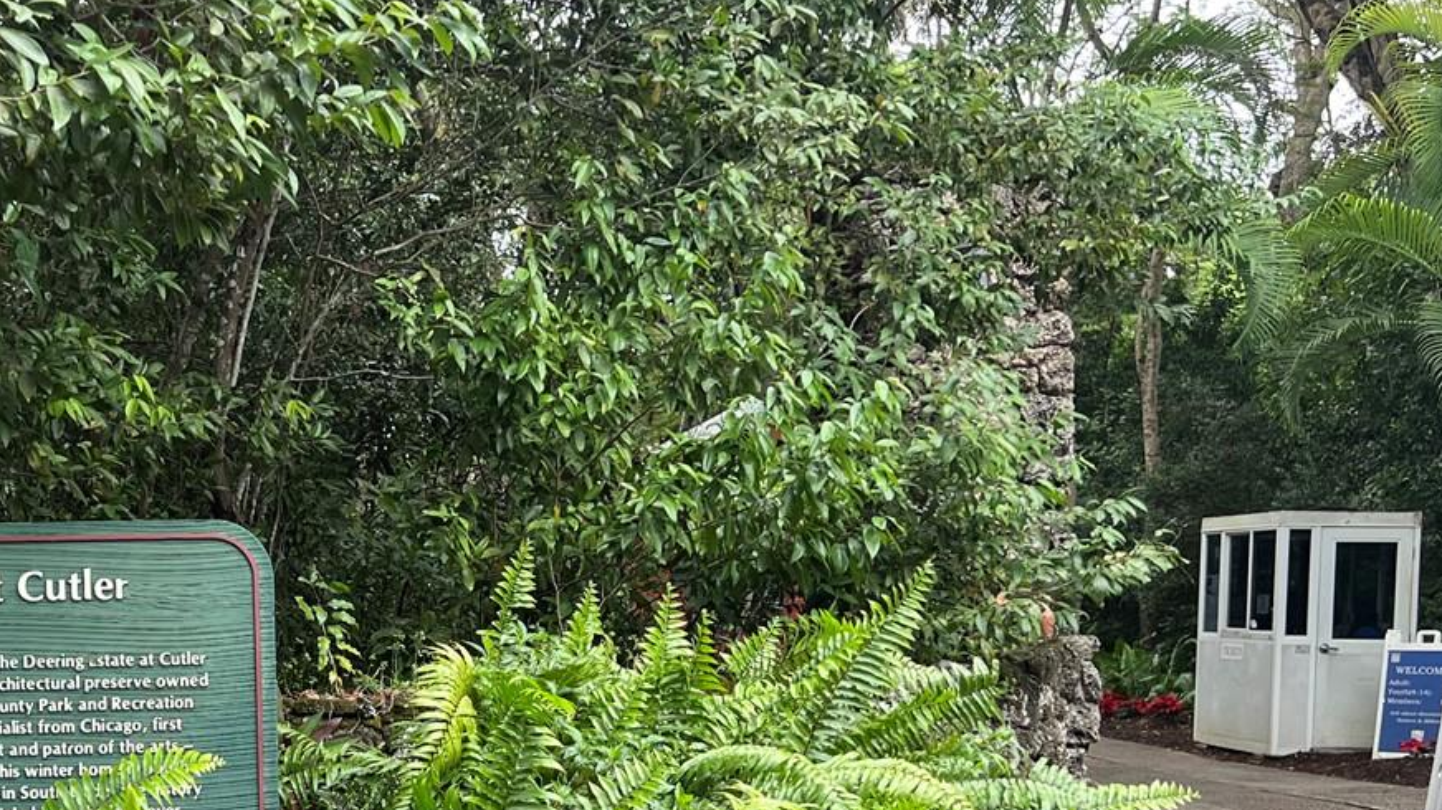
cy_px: 689
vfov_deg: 22.6
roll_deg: +0.9
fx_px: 1988
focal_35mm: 52
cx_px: 342
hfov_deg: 38.7
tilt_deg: -1.3
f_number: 1.5
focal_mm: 5.7
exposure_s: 1/121
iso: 100
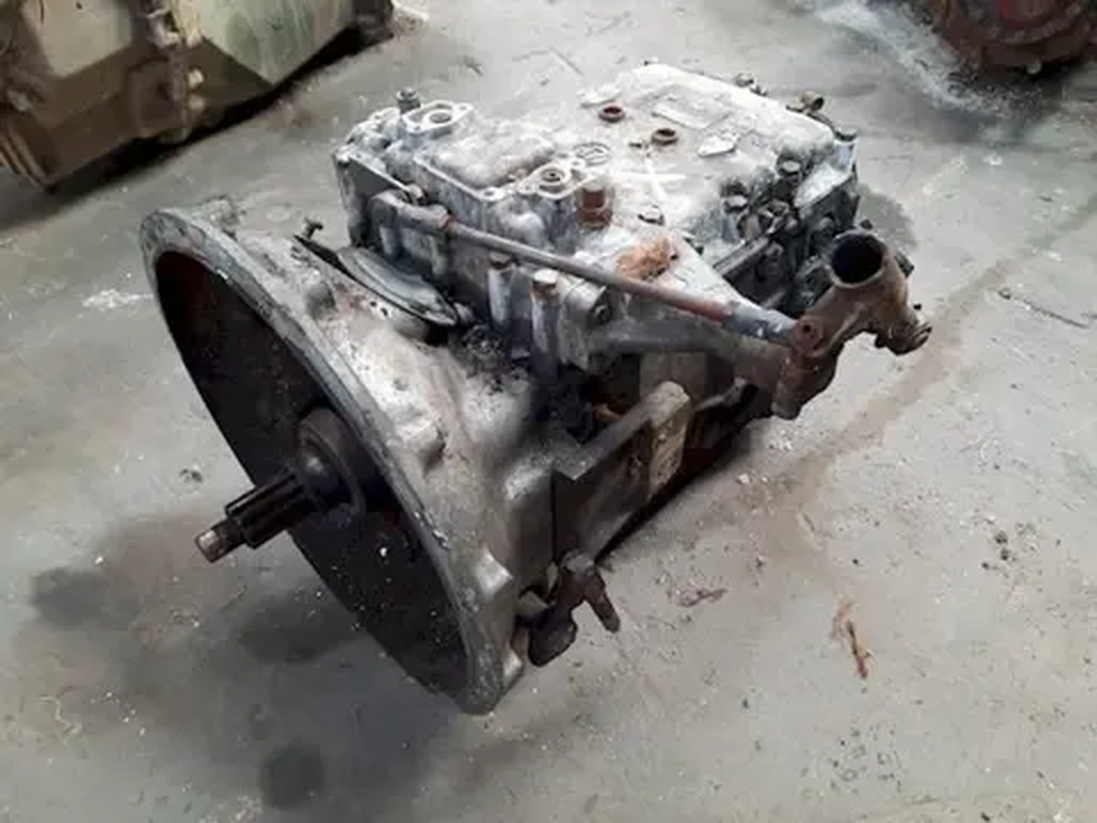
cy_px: 412
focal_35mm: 25
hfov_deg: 69.4
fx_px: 792
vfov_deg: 54.9
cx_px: 548
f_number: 2
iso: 250
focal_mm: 4.6
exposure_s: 1/50
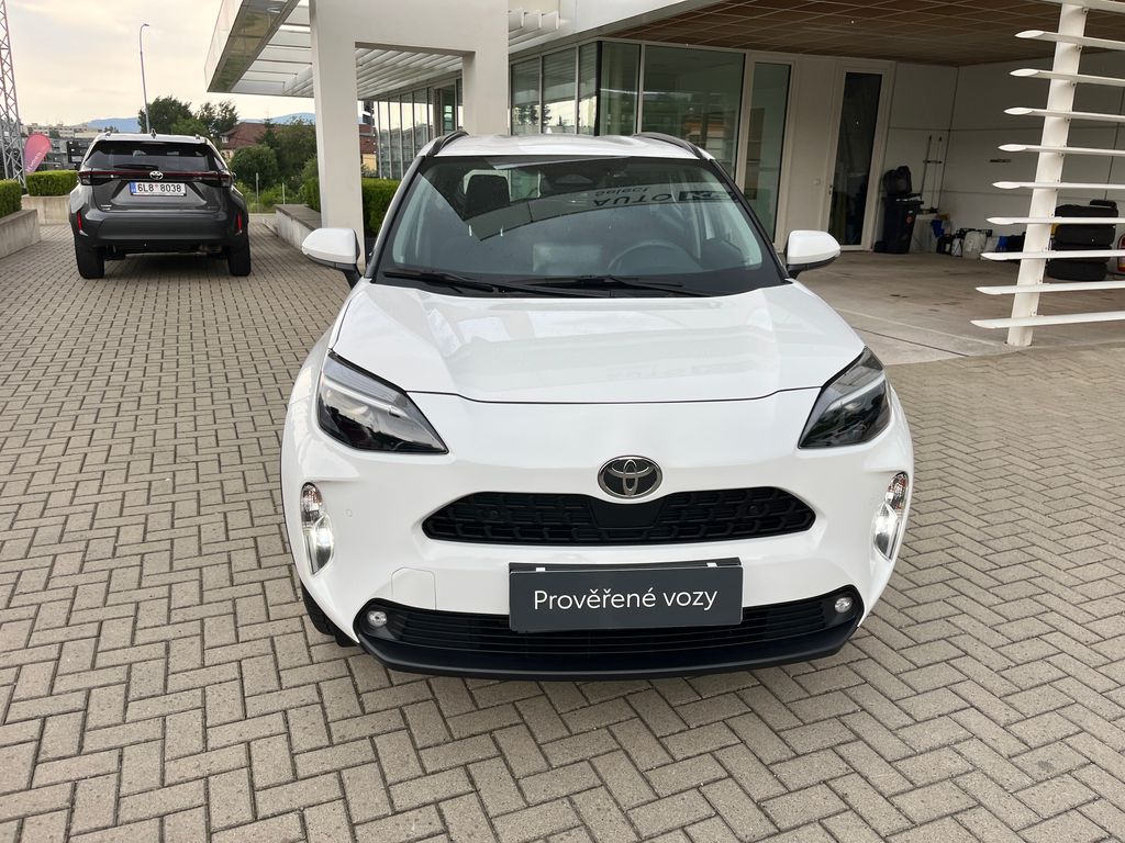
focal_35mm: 26
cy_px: 422
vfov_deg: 53.1
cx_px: 562
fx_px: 845
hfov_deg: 67.3
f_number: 1.6
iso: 50
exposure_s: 1/592
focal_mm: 5.1
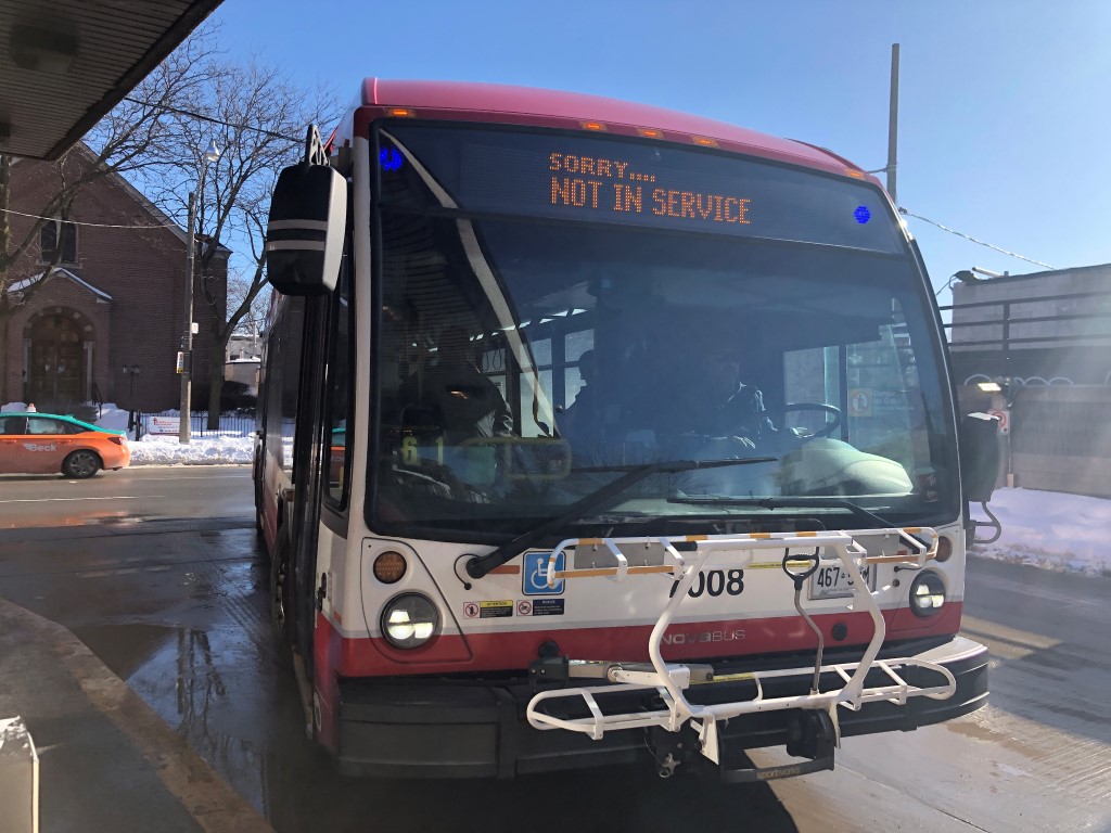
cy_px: 416
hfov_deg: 63.4
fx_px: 899
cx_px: 556
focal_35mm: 28
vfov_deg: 49.7
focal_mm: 3.99
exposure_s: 1/1245
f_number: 1.8
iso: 20
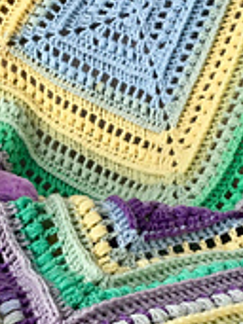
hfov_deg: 17.3
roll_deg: +0.7
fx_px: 797
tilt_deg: -10.0
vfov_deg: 22.9
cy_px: 227
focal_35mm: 85
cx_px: 88
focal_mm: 4.15
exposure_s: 1/30
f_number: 2.2
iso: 25
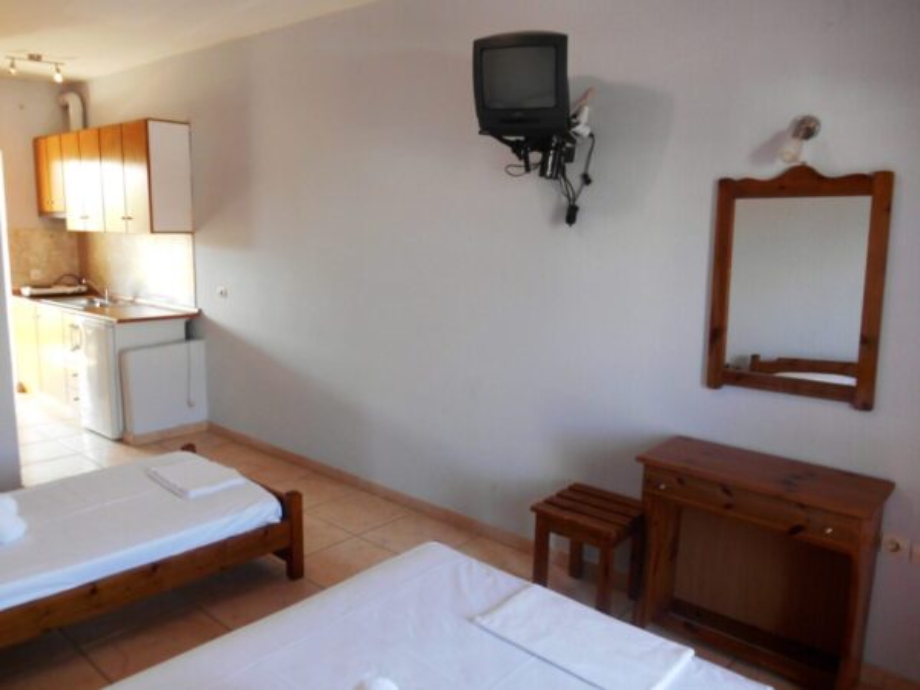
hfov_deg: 67.3
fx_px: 691
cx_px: 460
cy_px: 345
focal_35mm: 26
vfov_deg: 53.1
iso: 160
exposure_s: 1/30
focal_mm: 4.7
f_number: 3.4
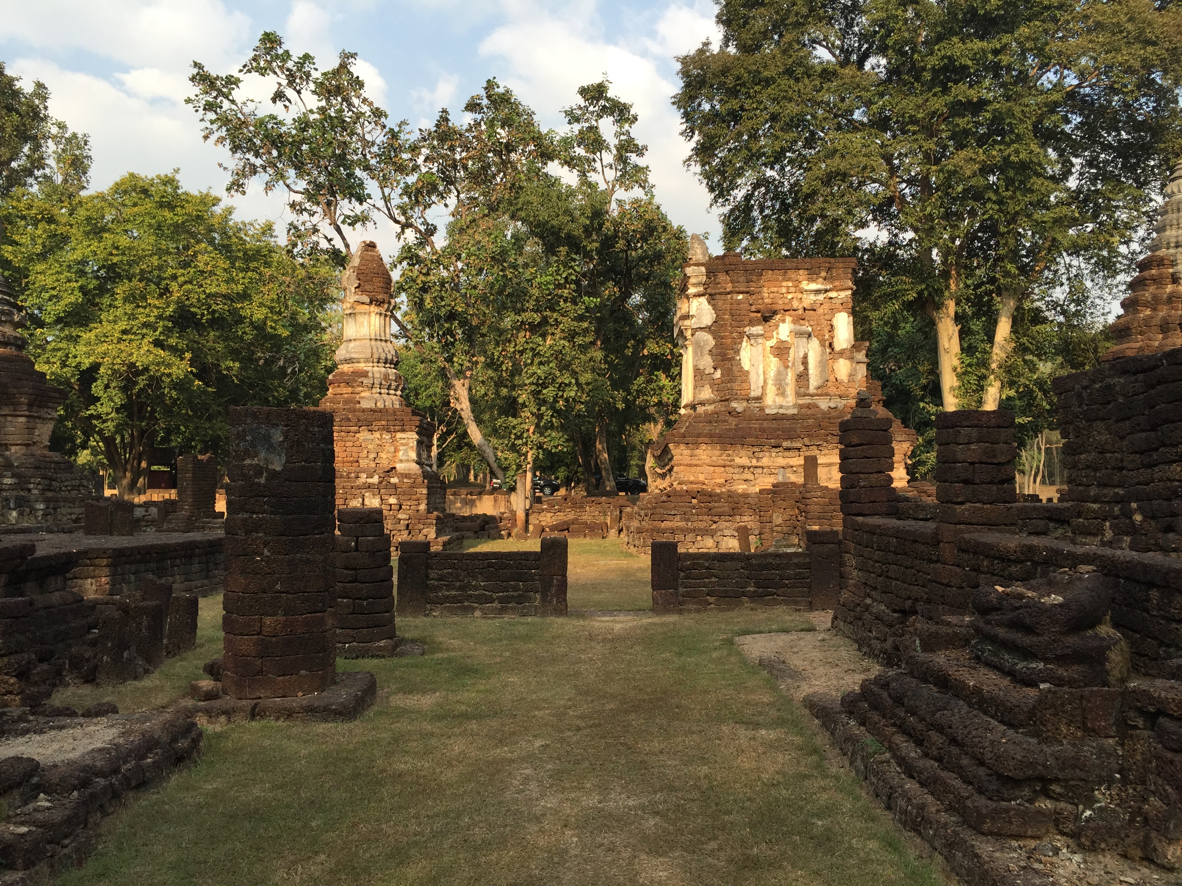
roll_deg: -0.8
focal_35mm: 29
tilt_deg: +2.1
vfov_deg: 48.2
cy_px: 443
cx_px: 591
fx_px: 990
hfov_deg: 61.7
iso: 32
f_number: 2.2
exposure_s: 1/670
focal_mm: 4.15
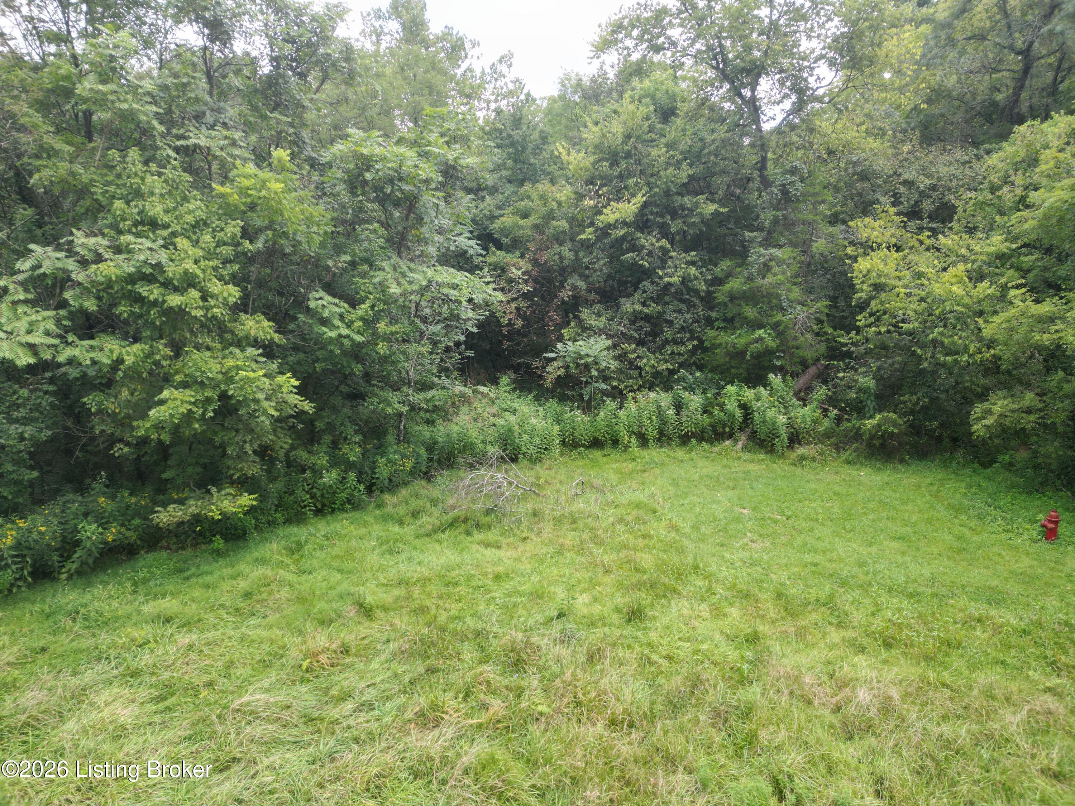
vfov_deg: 56.8
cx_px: 538
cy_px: 403
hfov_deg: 71.6
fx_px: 745
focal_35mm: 24
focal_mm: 6.72
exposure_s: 1/640
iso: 200
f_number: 1.7
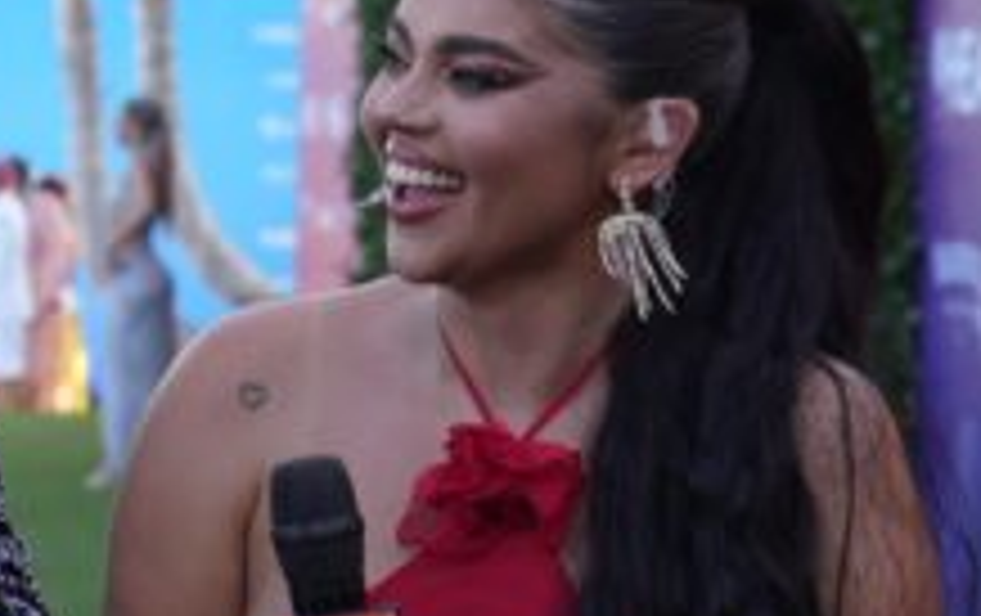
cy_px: 567
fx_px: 6052
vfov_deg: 5.8
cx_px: -918
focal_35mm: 226
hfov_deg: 8.8
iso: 200
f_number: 4
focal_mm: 47
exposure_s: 1/250
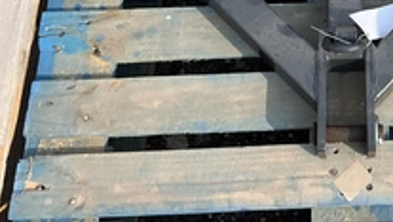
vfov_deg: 19.0
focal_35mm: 61
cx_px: 344
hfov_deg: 32.8
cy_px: -19
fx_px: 636
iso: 25
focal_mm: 3
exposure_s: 1/962
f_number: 1.8
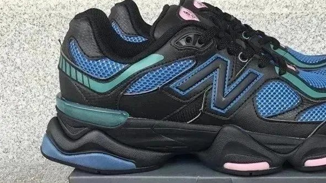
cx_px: 222
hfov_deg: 40.0
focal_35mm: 51
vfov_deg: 23.0
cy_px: 155
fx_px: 441
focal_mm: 3.3
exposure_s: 1/100
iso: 25
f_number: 2.4
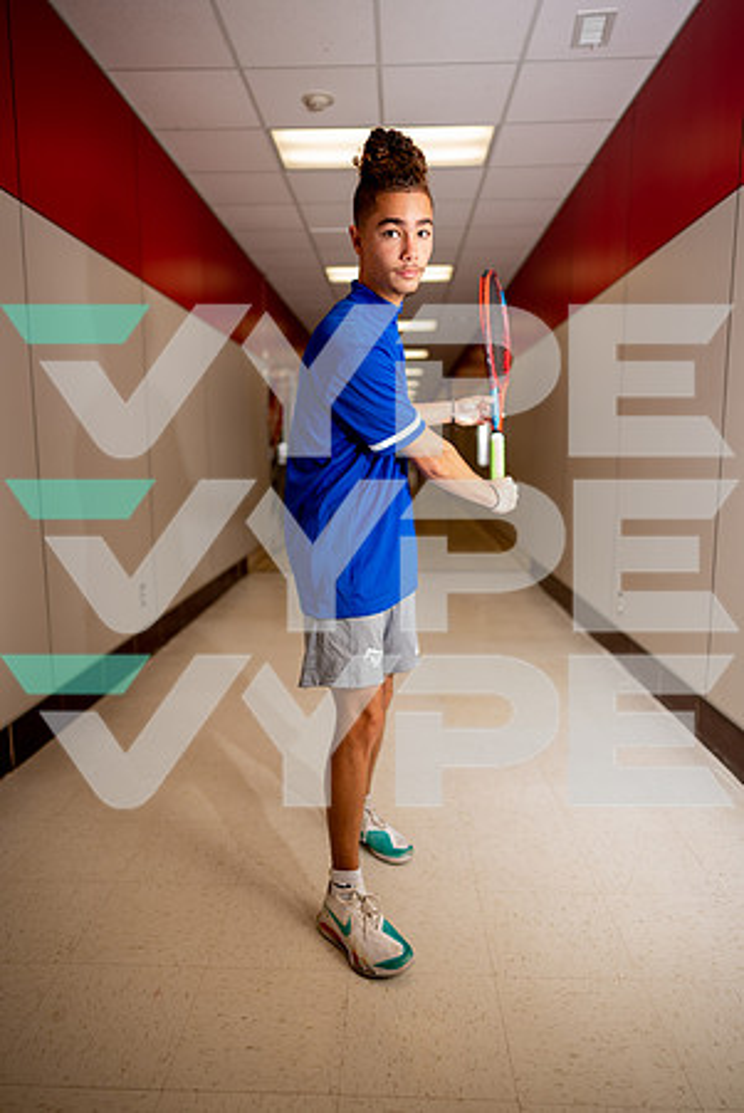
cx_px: 372
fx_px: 742
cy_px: 556
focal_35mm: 24
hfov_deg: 53.2
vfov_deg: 73.7
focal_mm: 24
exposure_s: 1/200
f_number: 1.4
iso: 40
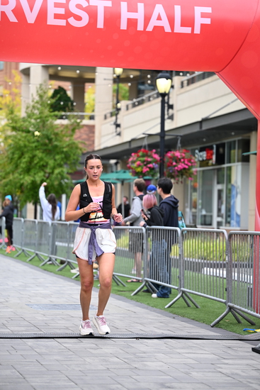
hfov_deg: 14.6
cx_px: 130
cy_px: 195
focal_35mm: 94
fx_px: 1018
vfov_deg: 21.7
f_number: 2.8
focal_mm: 94
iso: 640
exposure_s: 1/2000
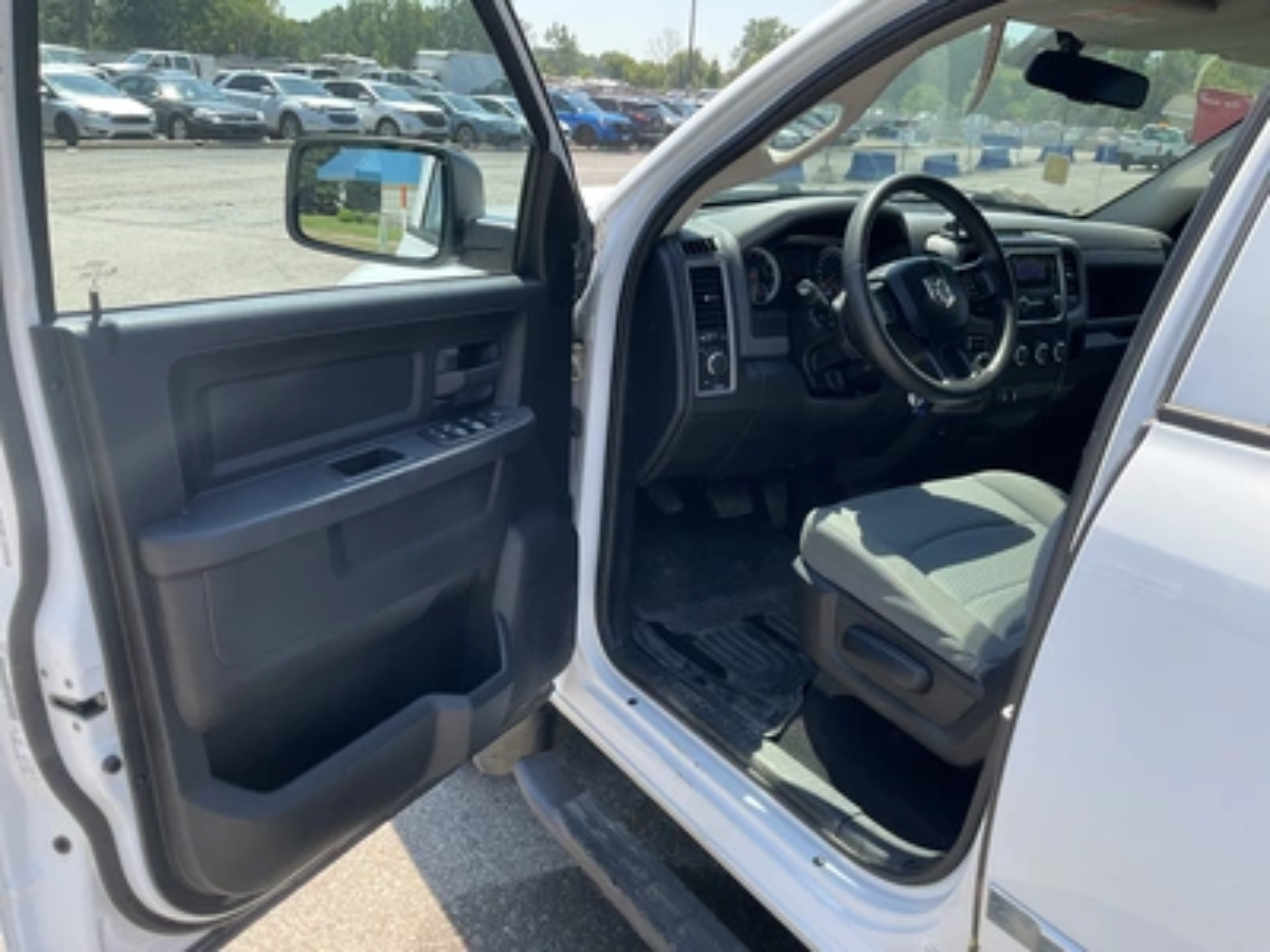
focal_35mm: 29
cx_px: 635
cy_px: 476
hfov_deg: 61.7
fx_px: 1064
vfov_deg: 48.2
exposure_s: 1/389
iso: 25
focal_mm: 3
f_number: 1.8
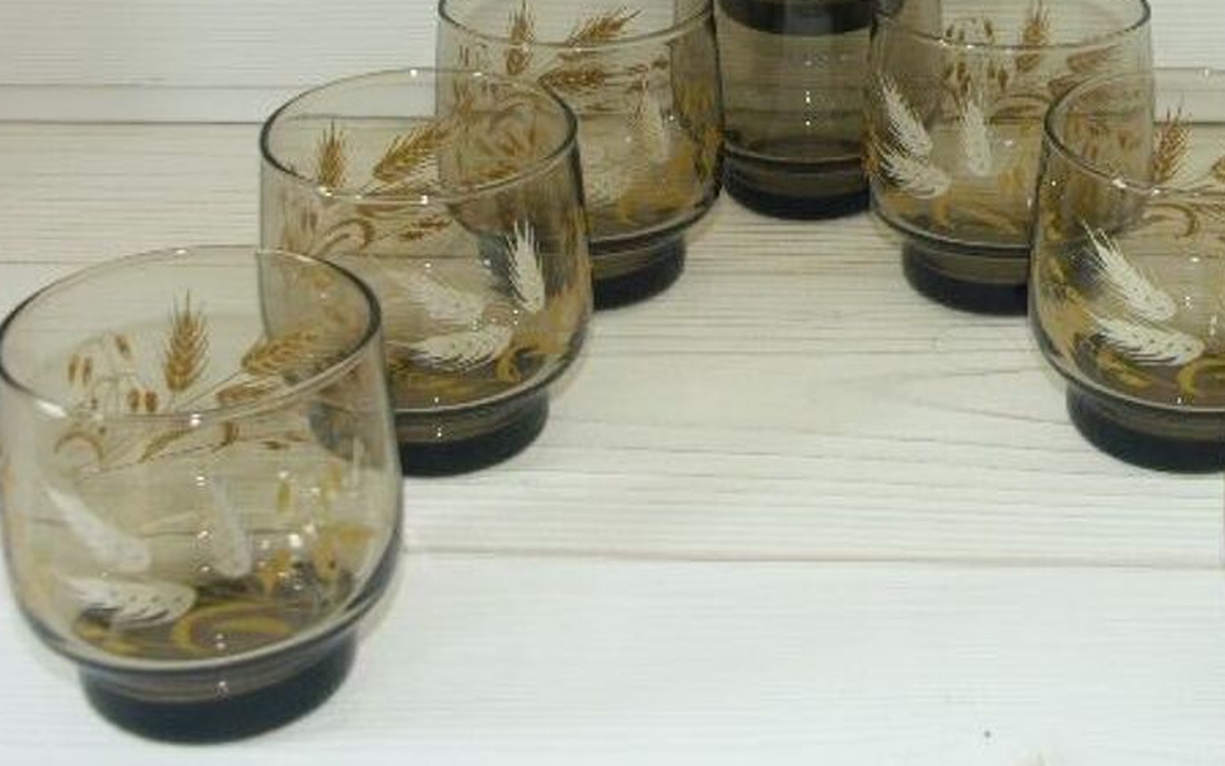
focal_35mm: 59
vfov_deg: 21.6
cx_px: 823
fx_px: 1970
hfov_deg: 34.2
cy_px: 114
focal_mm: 10.21
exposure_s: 1/60
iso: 100
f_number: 3.5
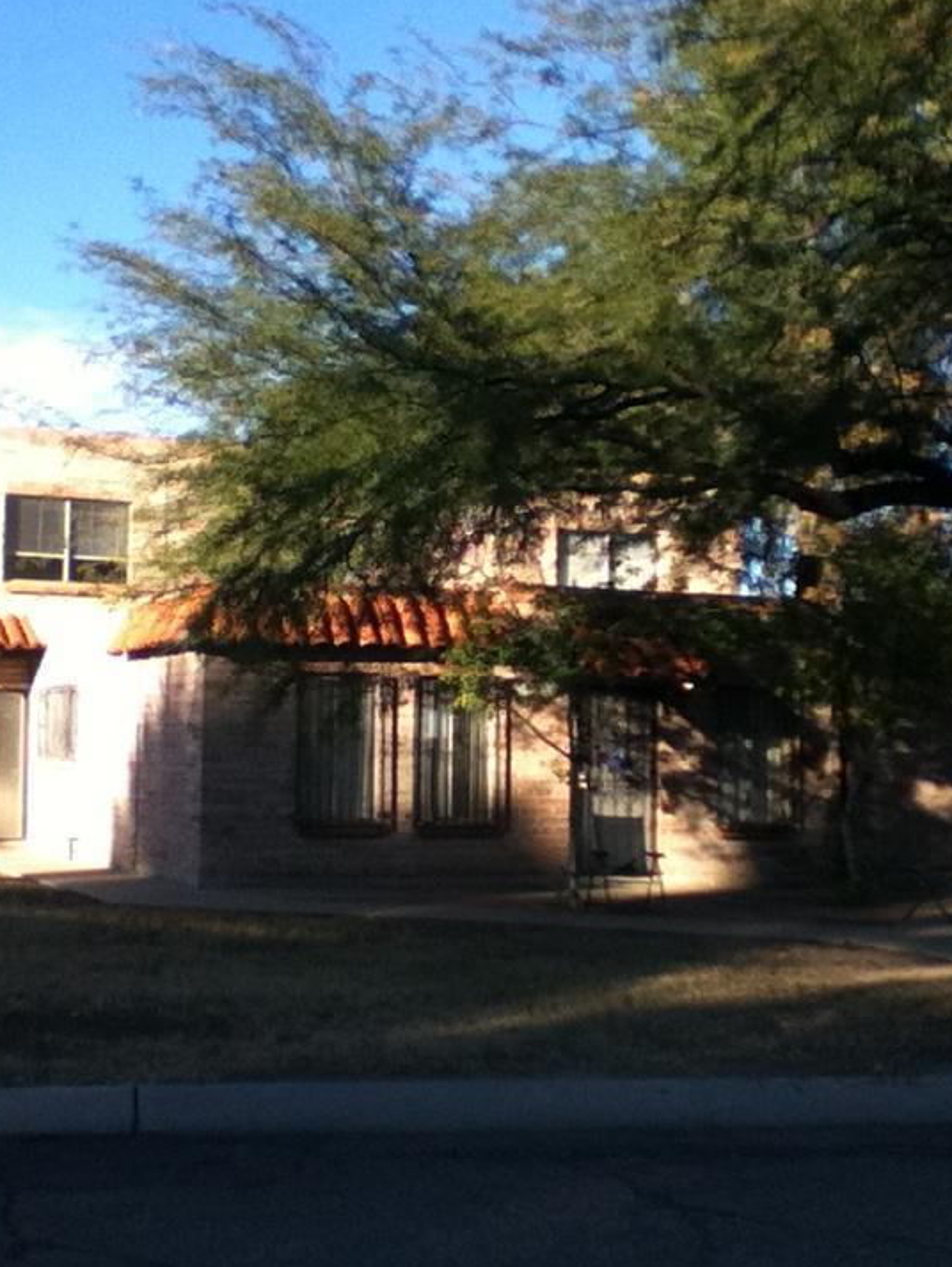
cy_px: 634
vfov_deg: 43.8
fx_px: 1576
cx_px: 348
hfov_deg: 33.4
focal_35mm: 43
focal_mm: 3.85
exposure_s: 1/624
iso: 80
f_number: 2.4
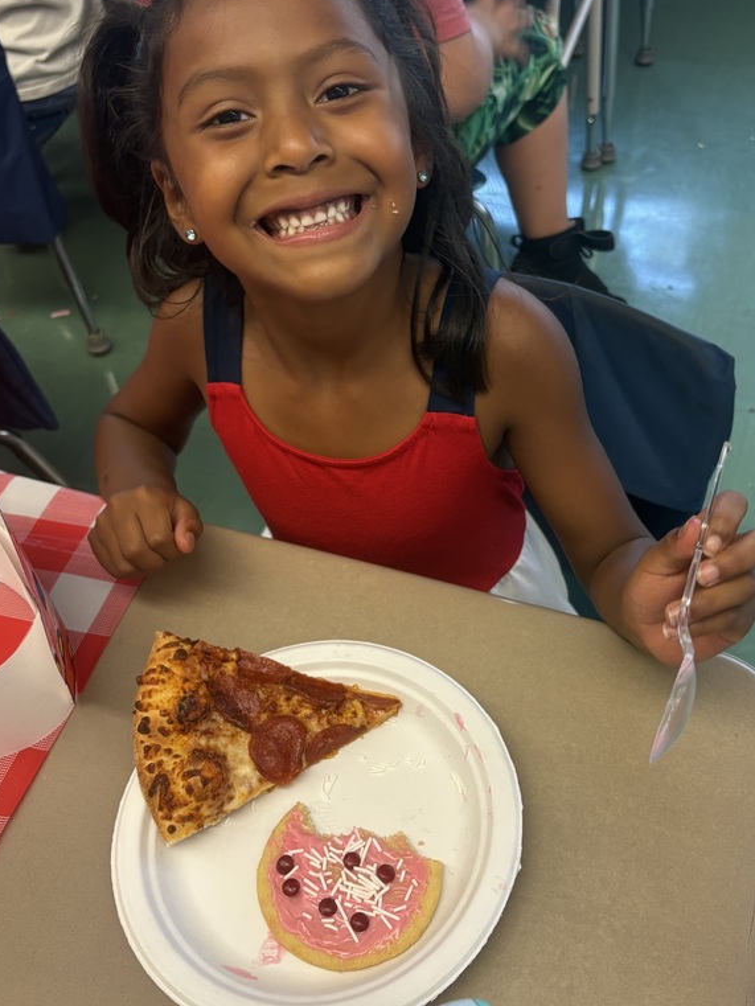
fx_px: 1018
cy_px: 467
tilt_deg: -45.5
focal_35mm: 35
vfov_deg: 52.6
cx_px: 395
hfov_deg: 40.7
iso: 160
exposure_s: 1/60
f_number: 1.6
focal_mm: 5.96
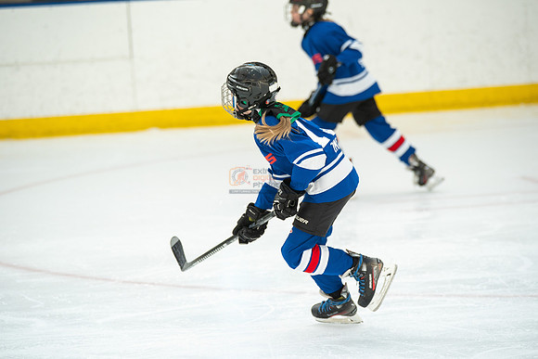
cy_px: 180
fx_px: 3303
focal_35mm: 221
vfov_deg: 6.2
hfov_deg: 9.3
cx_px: 269
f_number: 3.5
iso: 1600
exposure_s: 1/1000
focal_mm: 221
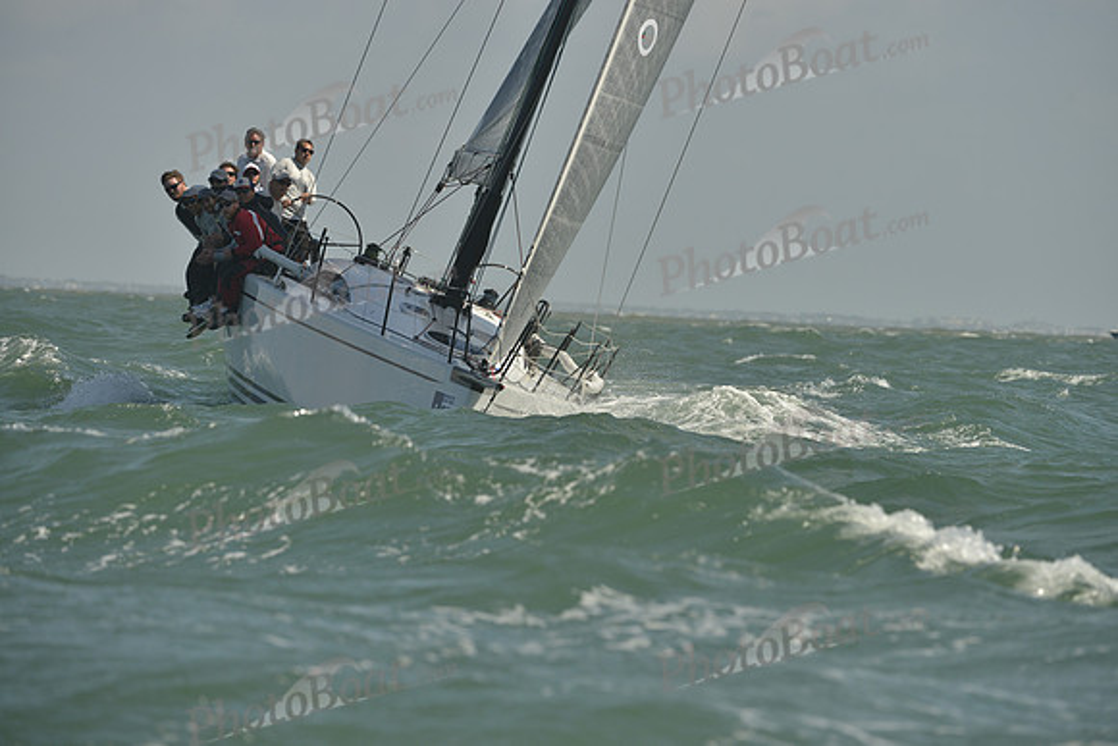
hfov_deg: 6.9
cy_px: 373
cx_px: 559
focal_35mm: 300
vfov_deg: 4.6
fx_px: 9318
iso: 280
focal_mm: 300
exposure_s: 1/1600
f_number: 8
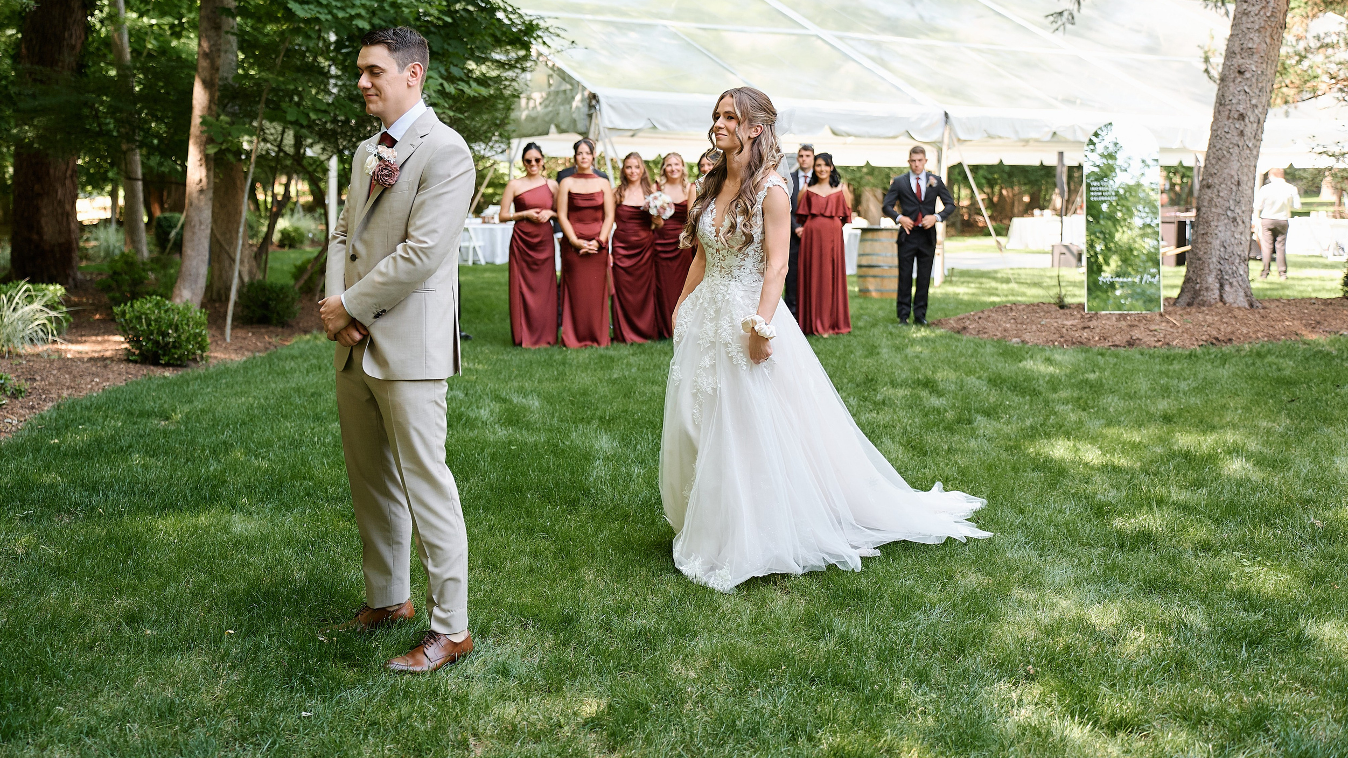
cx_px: 661
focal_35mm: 45
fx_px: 1608
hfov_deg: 45.5
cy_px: 302
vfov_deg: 26.5
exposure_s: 1/400
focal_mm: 42
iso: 500
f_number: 2.8
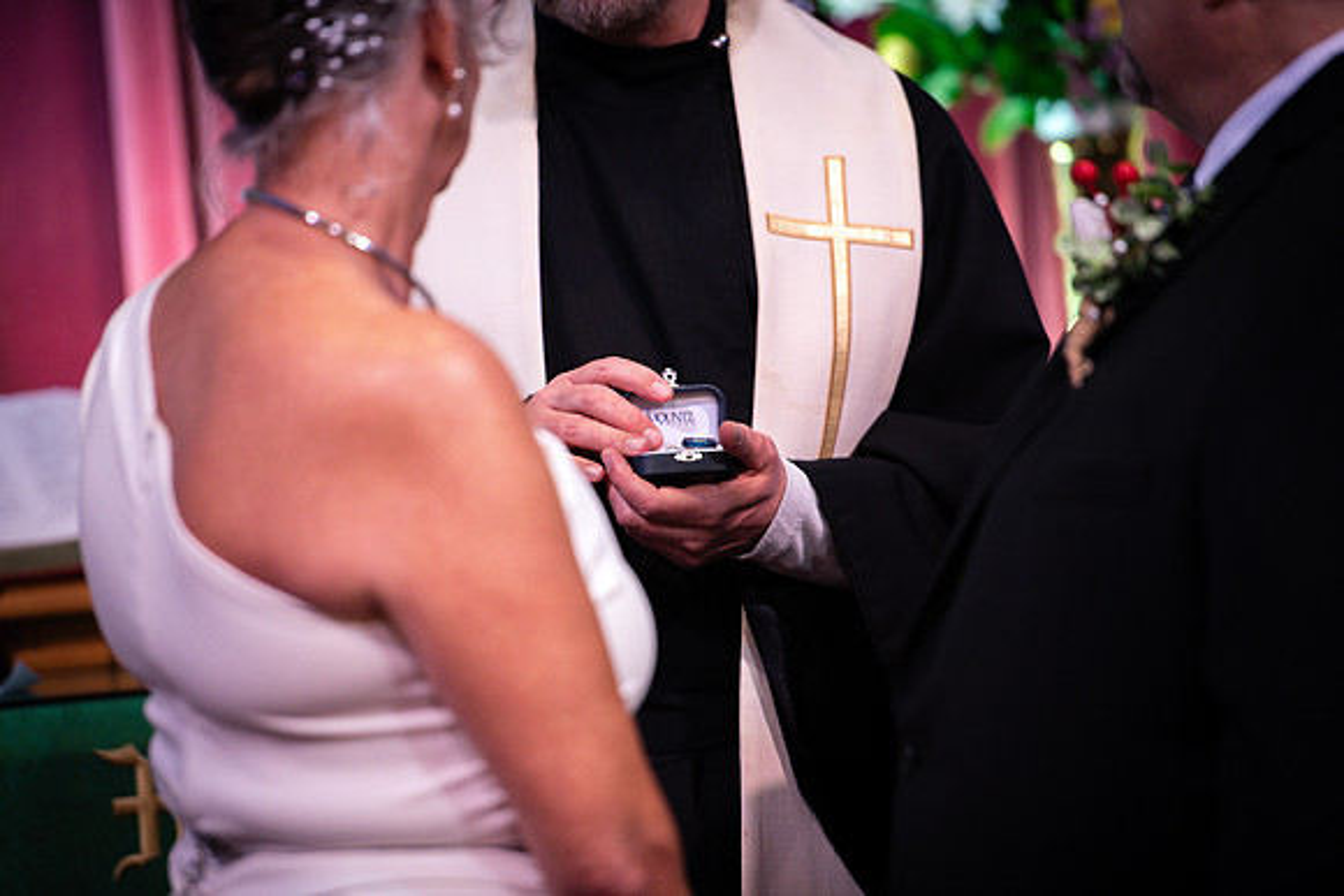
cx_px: 672
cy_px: 448
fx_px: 7468
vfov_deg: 6.9
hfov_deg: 10.3
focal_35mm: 200
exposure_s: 1/200
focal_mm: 200
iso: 800
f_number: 2.8
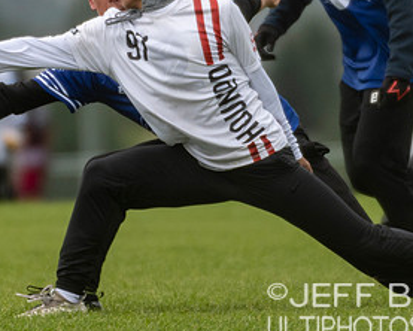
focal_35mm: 1840
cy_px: 69
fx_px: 22507
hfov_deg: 1.1
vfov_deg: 0.8
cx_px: 174
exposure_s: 1/1000
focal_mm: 400
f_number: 4
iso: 140
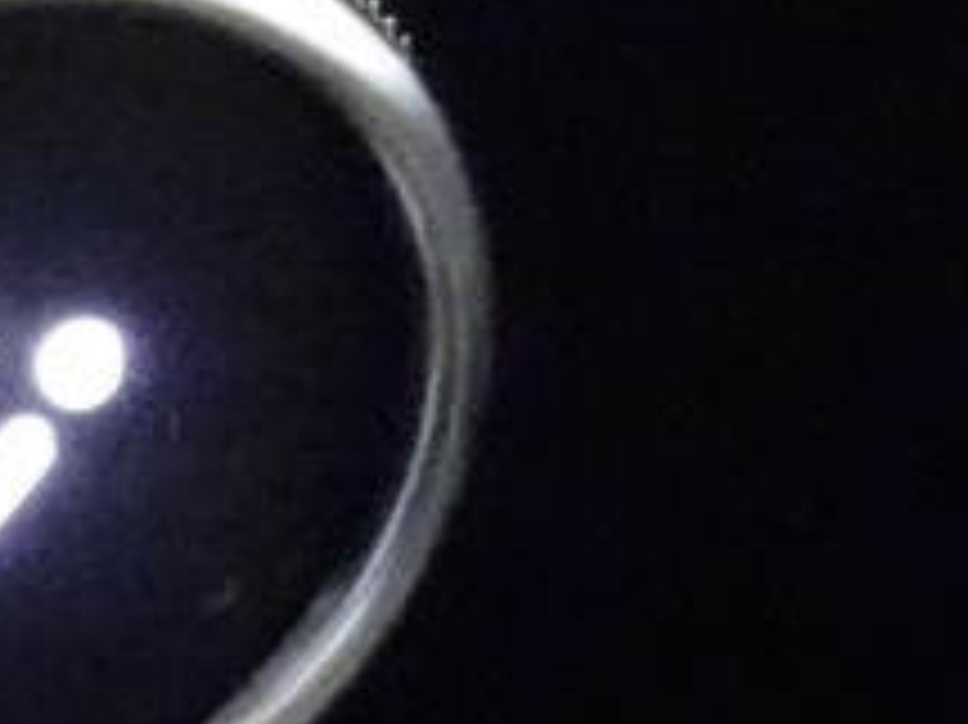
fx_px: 4500
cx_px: -2260
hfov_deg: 9.0
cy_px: 351
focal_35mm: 161
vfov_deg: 9.2
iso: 3200
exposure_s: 1/13
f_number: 3.5
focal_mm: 4.25
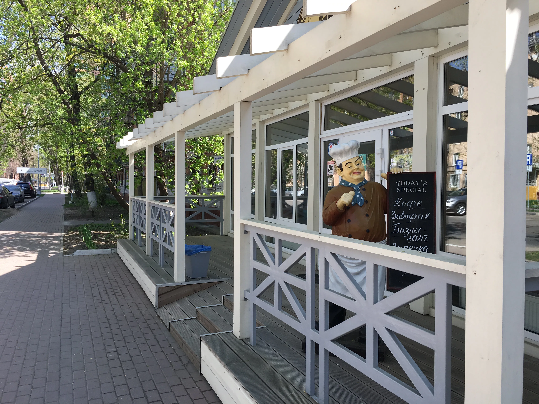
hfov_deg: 61.7
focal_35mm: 29
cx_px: 270
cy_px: 202
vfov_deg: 48.2
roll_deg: -0.6
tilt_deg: -1.9
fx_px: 452
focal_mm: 4.15
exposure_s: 1/339
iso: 25
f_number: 2.2
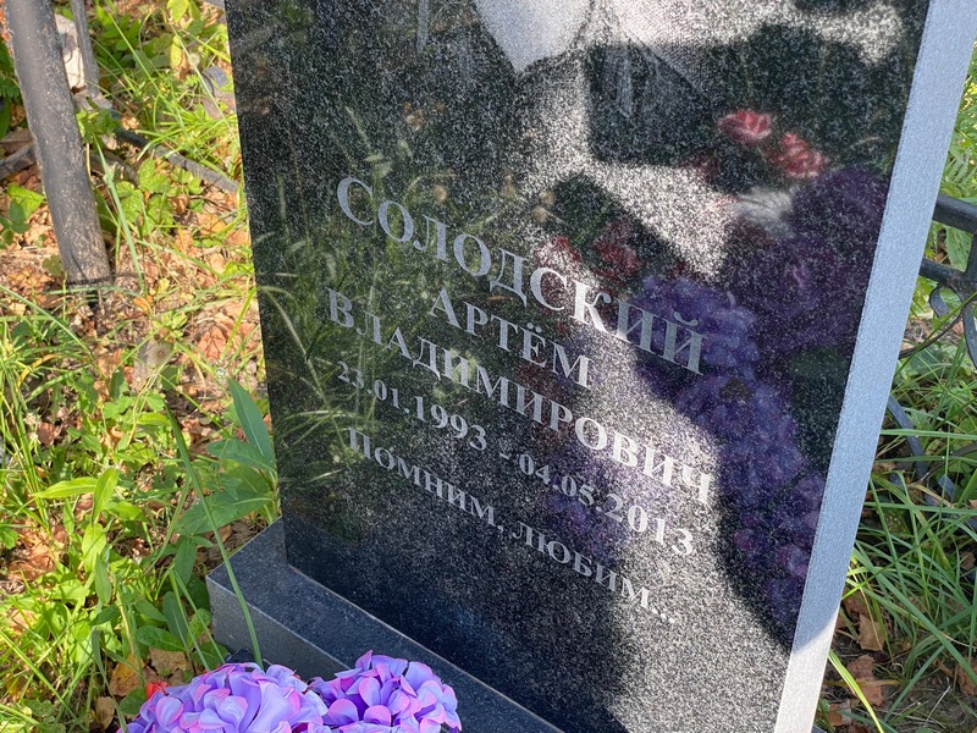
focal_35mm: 52
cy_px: 366
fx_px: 1468
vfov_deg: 28.0
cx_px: 488
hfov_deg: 36.8
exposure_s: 1/176
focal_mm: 6
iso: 20
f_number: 2
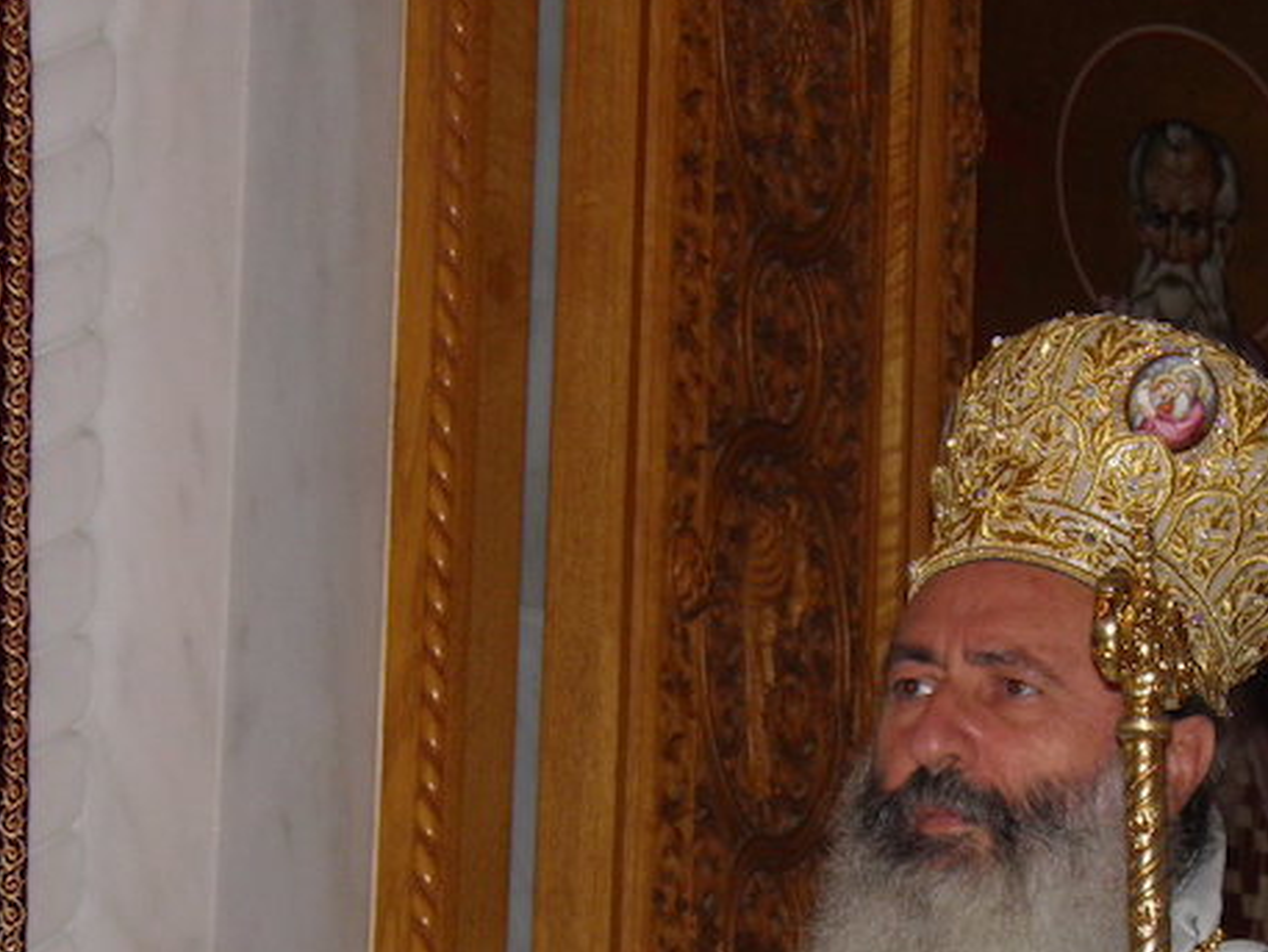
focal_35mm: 175
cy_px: 816
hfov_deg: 11.3
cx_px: 960
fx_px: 6412
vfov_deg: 8.5
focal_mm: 17.1
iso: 125
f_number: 4
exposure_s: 1/125
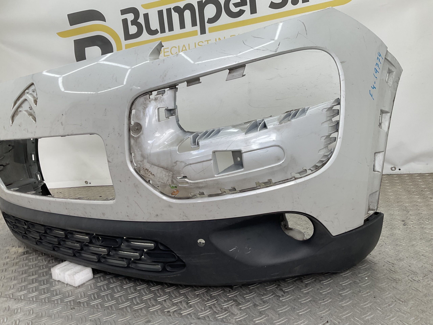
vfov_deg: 48.2
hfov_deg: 61.7
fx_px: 363
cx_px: 216
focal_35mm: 29
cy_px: 162
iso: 16
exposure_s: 1/118
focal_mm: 3
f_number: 1.8
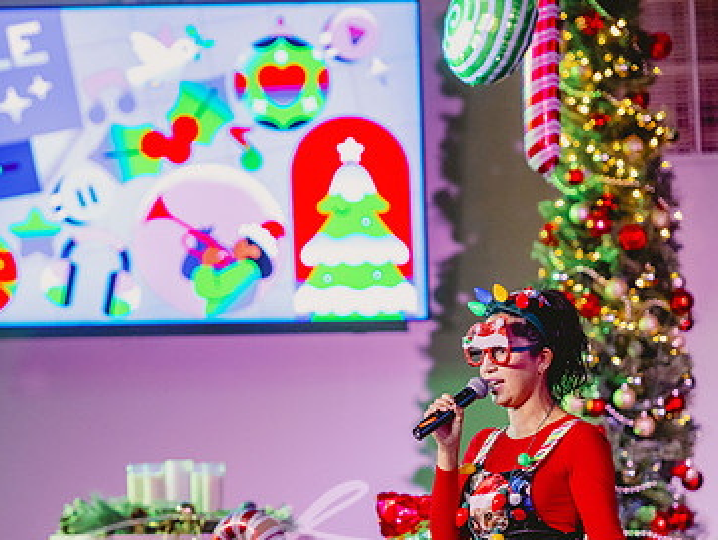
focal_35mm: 254
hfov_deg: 7.8
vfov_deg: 5.9
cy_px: 368
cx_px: 254
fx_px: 5272
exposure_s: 1/320
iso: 2000
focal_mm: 165
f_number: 2.8
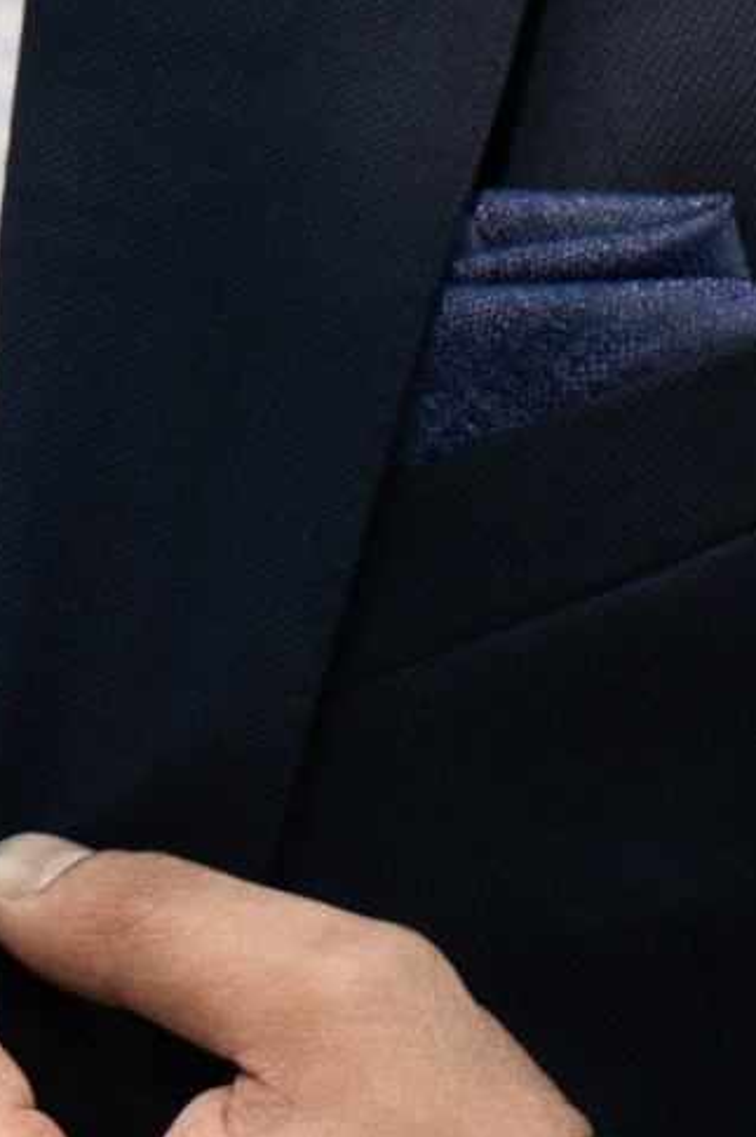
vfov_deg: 1.4
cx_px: -1031
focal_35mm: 1431
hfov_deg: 1.0
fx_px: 45138
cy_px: 926
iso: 640
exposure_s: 1/400
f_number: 3.5
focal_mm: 180
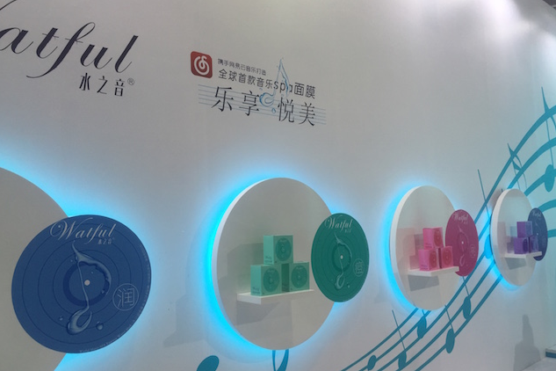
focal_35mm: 31
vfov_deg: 42.3
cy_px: 199
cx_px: 282
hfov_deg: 60.3
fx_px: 479
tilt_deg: +4.3
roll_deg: +0.7
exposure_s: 1/100
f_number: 2.2
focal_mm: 4.15
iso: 50
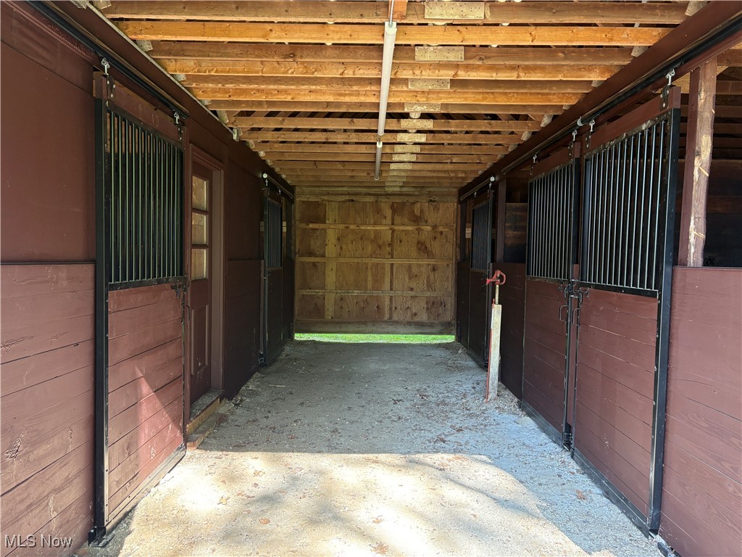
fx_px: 557
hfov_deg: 67.3
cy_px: 278
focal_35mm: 26
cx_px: 371
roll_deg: -0.4
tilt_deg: -2.3
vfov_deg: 53.1
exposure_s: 1/76
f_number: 1.6
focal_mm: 5.96
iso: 125
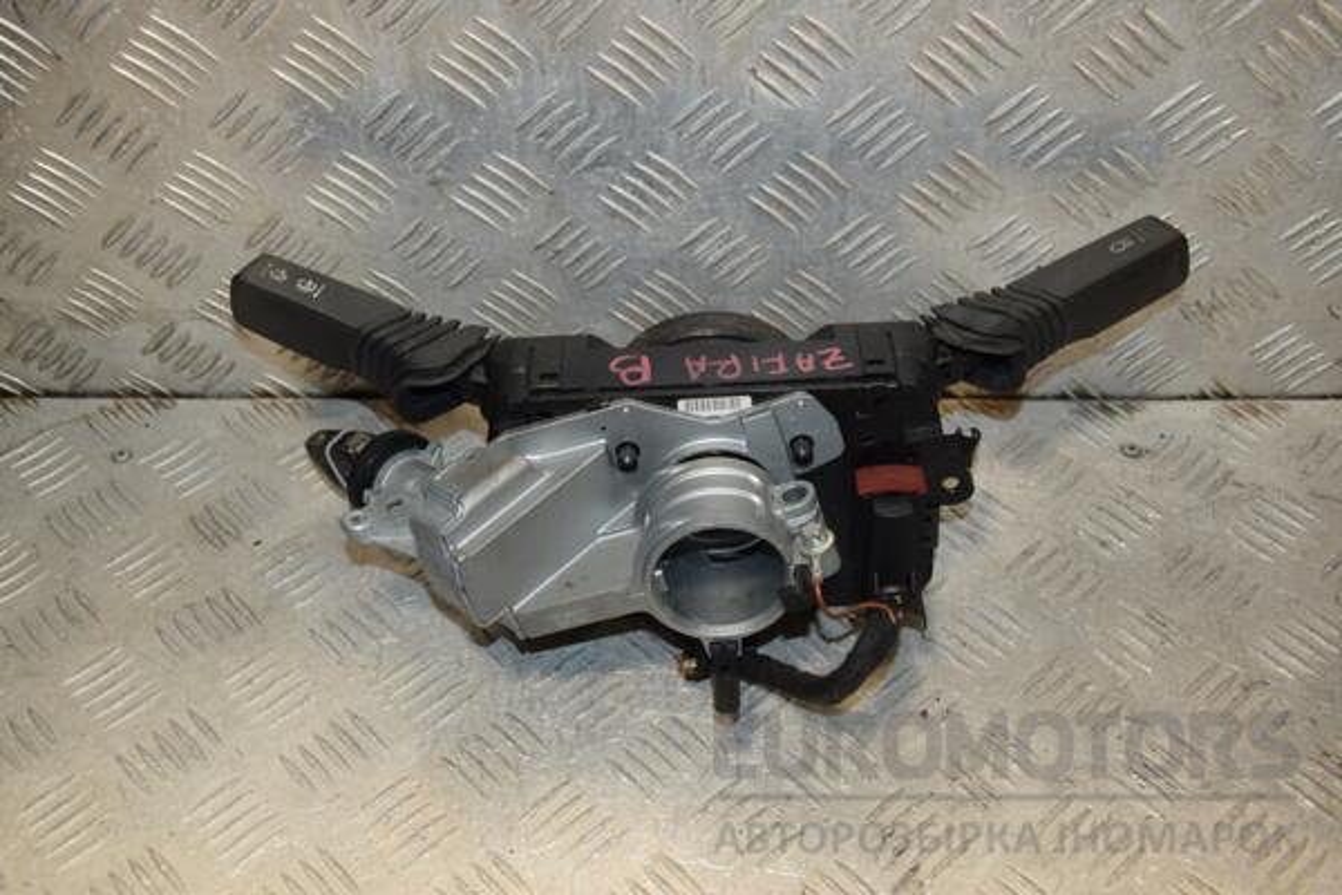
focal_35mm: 48
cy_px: 448
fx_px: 1789
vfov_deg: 28.1
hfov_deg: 41.1
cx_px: 671
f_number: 5.6
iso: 800
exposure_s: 1/200
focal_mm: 32
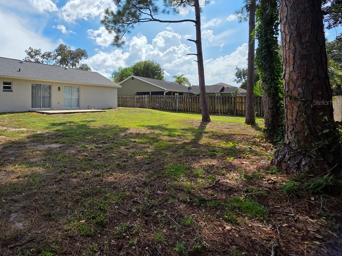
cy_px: 102
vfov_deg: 68.0
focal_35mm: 19
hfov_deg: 79.3
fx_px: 188
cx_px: 93
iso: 40
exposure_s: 1/3009
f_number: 1.9
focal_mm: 2.2
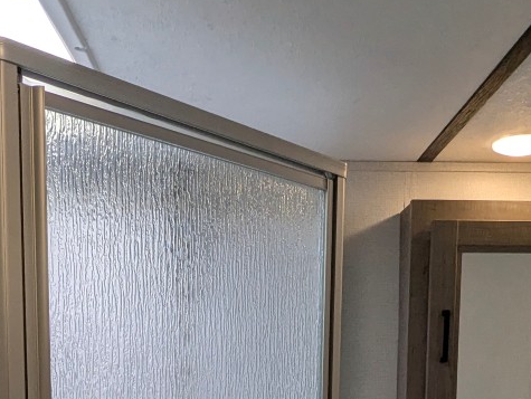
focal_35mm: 47
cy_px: 466
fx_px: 722
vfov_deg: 27.6
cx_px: 253
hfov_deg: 40.4
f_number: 2.2
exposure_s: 1/280
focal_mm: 2.35
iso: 115
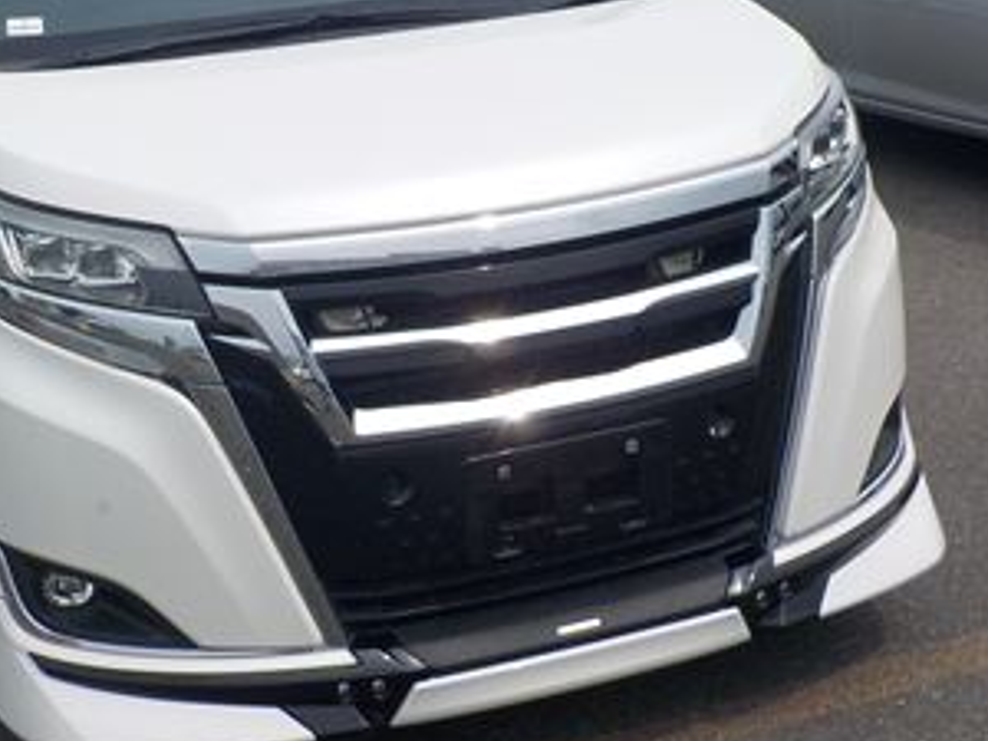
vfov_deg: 22.8
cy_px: 231
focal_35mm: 64
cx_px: 356
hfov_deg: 30.1
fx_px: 1827
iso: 125
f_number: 6.6
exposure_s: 1/640
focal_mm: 4.1
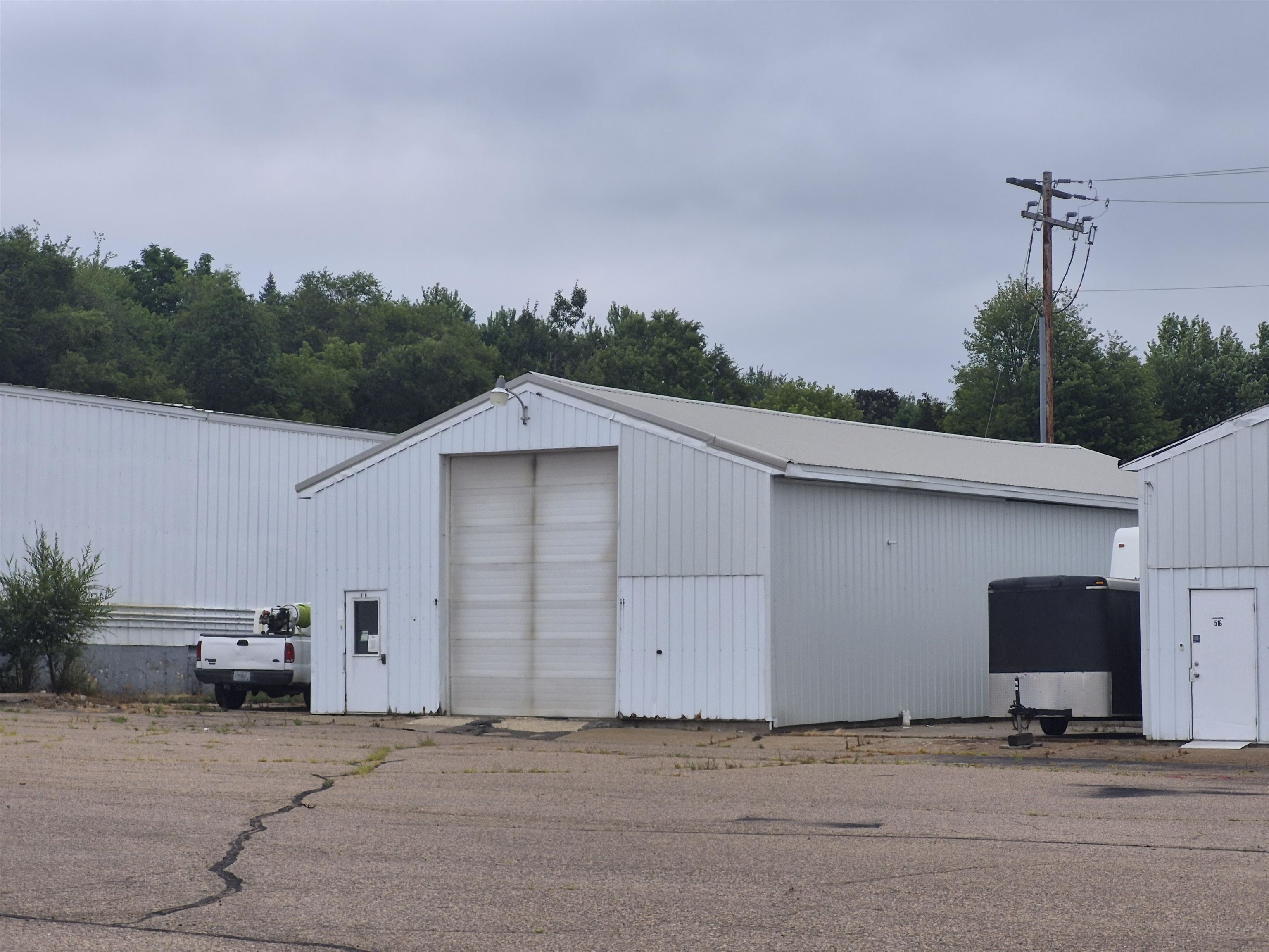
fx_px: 2529
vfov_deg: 21.3
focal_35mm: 69
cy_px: 476
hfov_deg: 28.2
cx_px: 634
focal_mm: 7
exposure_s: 1/1524
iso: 32
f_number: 2.4
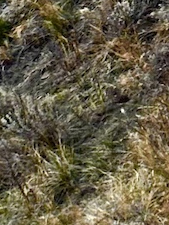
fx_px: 2400
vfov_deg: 5.1
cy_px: -387
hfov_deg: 4.0
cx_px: 166
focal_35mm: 369
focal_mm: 5.96
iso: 50
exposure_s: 1/82
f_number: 1.6
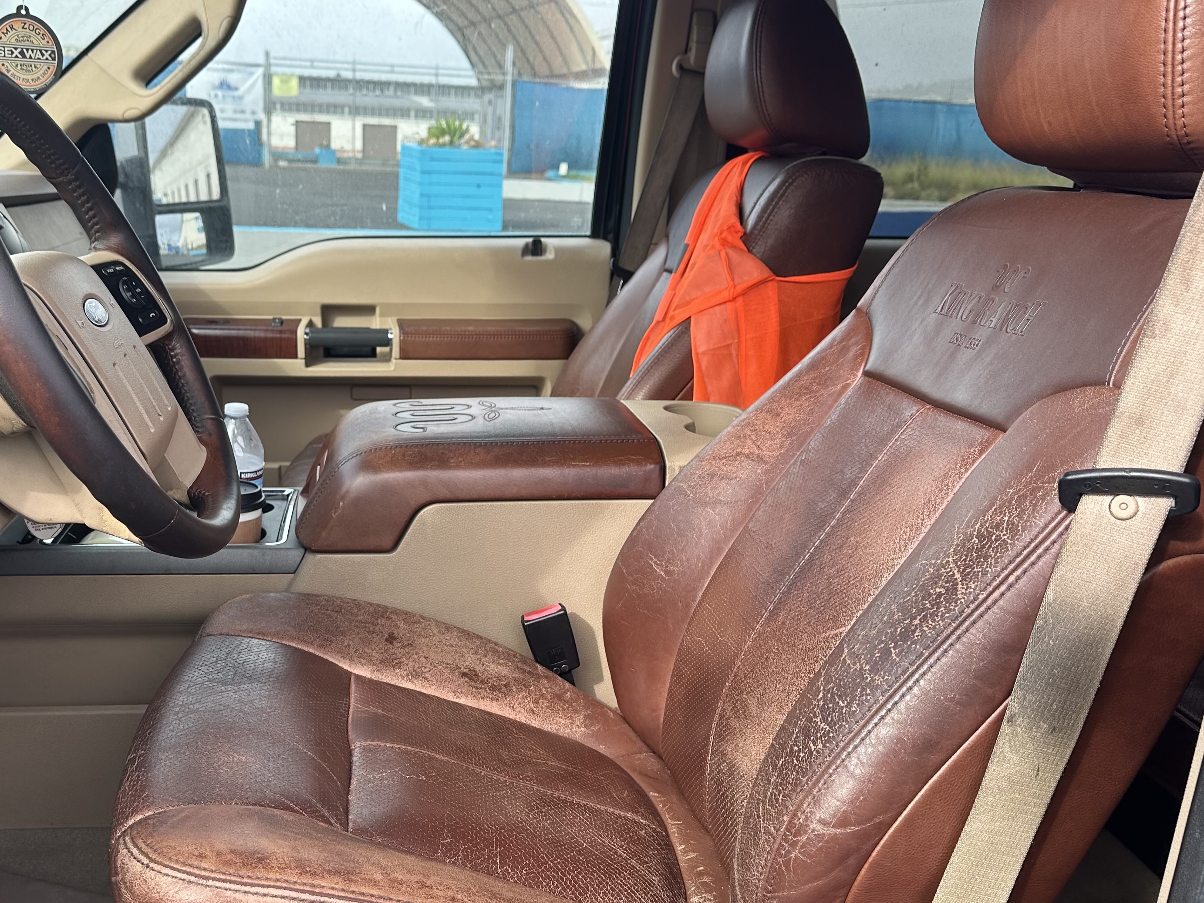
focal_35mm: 35
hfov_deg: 52.0
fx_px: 1217
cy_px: 548
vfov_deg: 40.5
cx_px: 446
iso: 80
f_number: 1.78
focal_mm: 6.86
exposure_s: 1/623
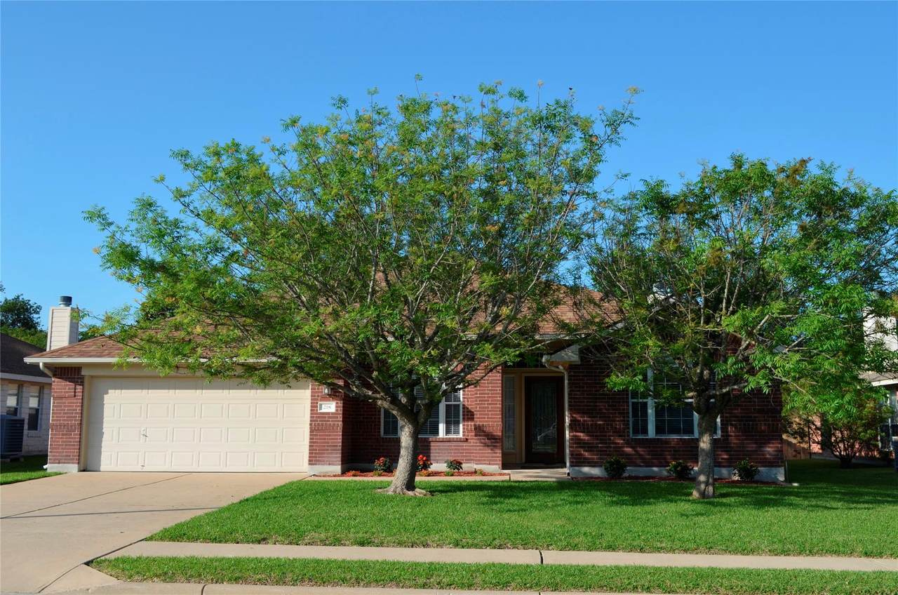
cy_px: 298
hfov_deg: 53.2
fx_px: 896
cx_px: 449
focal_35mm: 36
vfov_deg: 36.7
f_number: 8
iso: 140
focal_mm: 24
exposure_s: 1/250
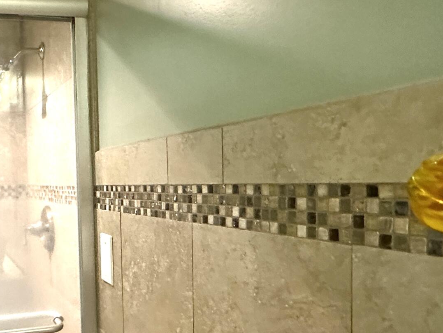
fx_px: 499
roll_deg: +1.9
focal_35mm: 39
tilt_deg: -3.6
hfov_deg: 44.4
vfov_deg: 36.6
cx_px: 61
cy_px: 211
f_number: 2.2
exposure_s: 1/60
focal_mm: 2.22
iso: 640
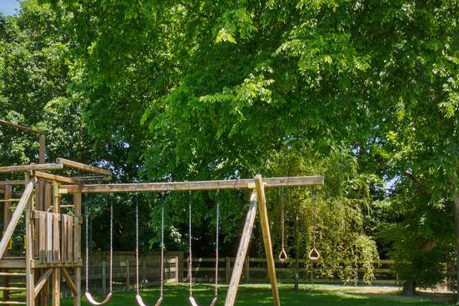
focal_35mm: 49
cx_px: 185
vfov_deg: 26.8
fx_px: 625
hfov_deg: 40.2
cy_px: 263
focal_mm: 12
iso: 250
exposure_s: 1/40
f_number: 9
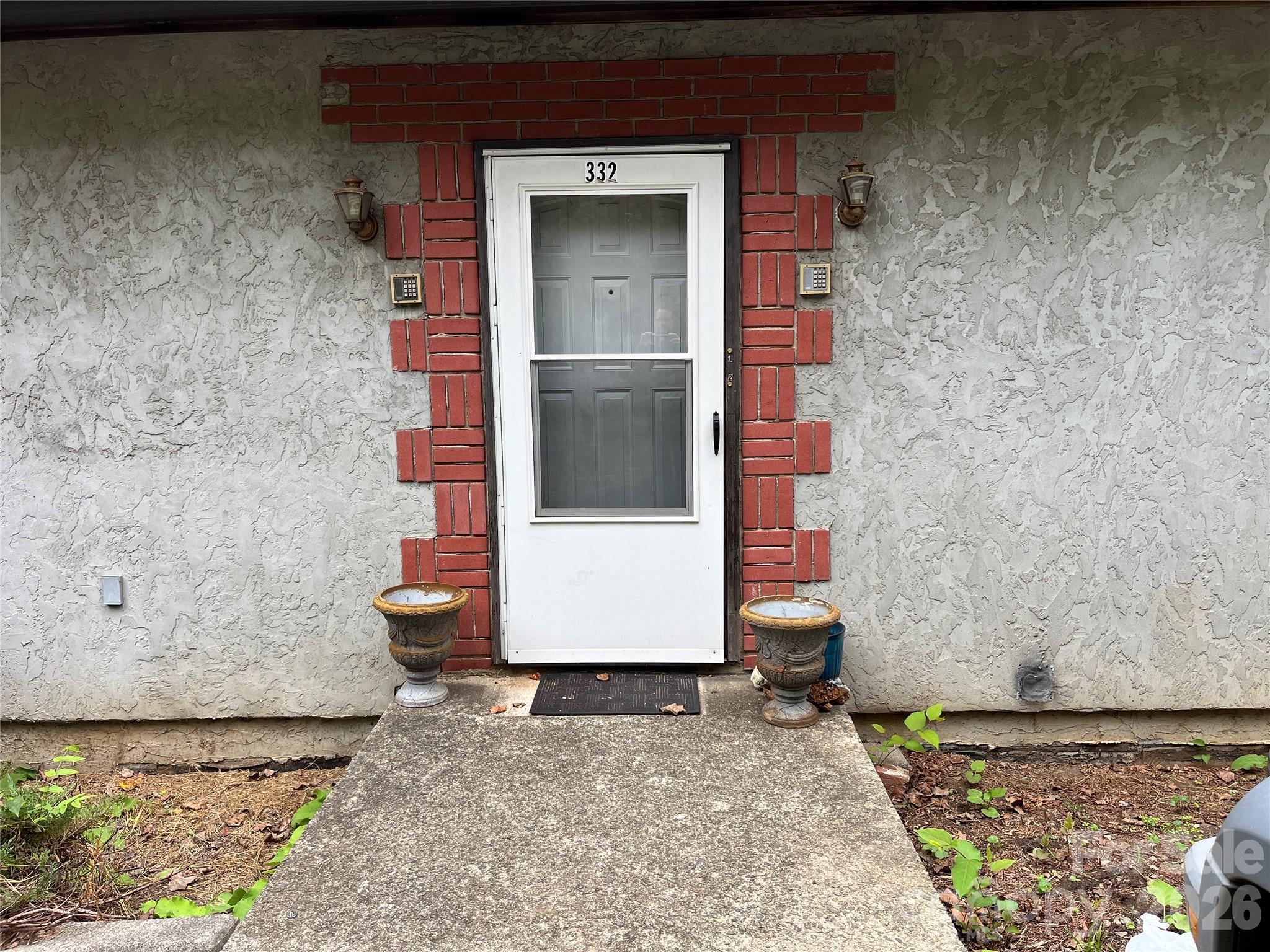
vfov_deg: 53.1
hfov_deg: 67.3
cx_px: 635
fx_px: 954
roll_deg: +1.0
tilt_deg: -7.6
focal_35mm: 26
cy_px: 476
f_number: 1.6
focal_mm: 5.1
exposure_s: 1/288
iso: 40
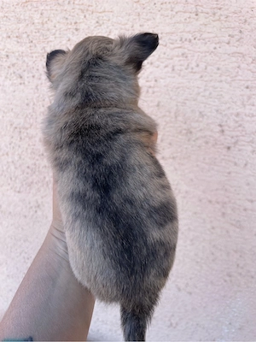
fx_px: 256
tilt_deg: -16.3
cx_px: 128
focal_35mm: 26
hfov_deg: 53.1
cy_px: 171
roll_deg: -6.9
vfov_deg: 67.3
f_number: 1.6
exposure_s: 1/373
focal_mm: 4.2
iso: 32
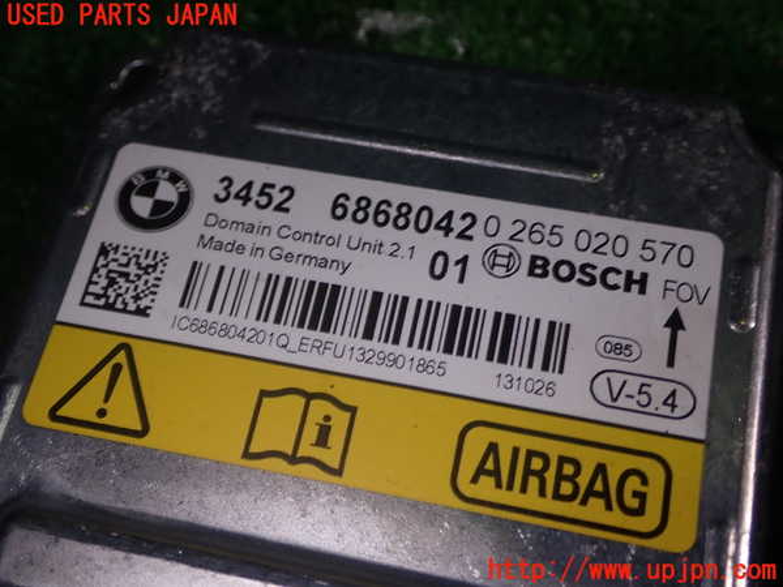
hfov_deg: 40.4
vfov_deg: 30.9
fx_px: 1063
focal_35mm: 47
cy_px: 294
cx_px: 392
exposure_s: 1/50
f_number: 9
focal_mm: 8.4
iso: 200
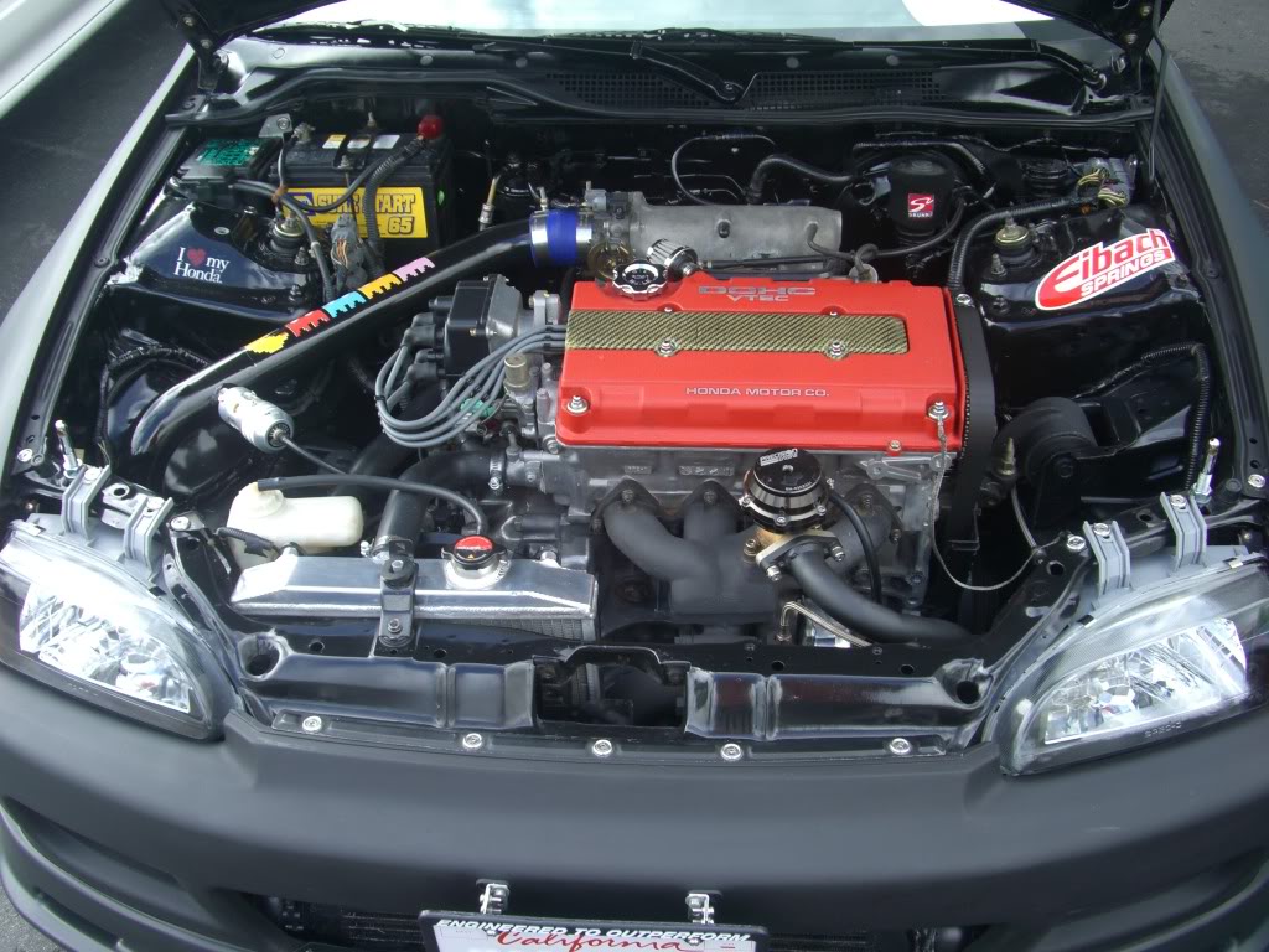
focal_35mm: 38
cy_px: 476
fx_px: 1393
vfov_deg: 37.7
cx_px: 634
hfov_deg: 49.0
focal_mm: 7.9
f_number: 2.8
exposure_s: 1/160
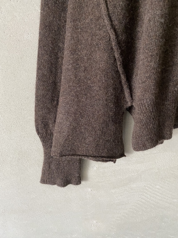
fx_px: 178
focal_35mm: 26
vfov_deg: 67.3
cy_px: 119
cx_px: 89
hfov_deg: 53.1
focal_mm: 4.25
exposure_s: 1/60
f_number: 1.8
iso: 400
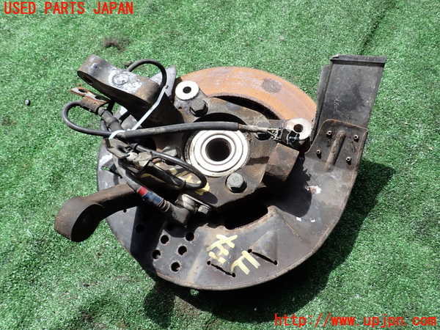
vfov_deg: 54.9
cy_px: 165
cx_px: 220
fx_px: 318
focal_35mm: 25
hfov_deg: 69.4
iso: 100
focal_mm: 4.5
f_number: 2.8
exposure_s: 1/640
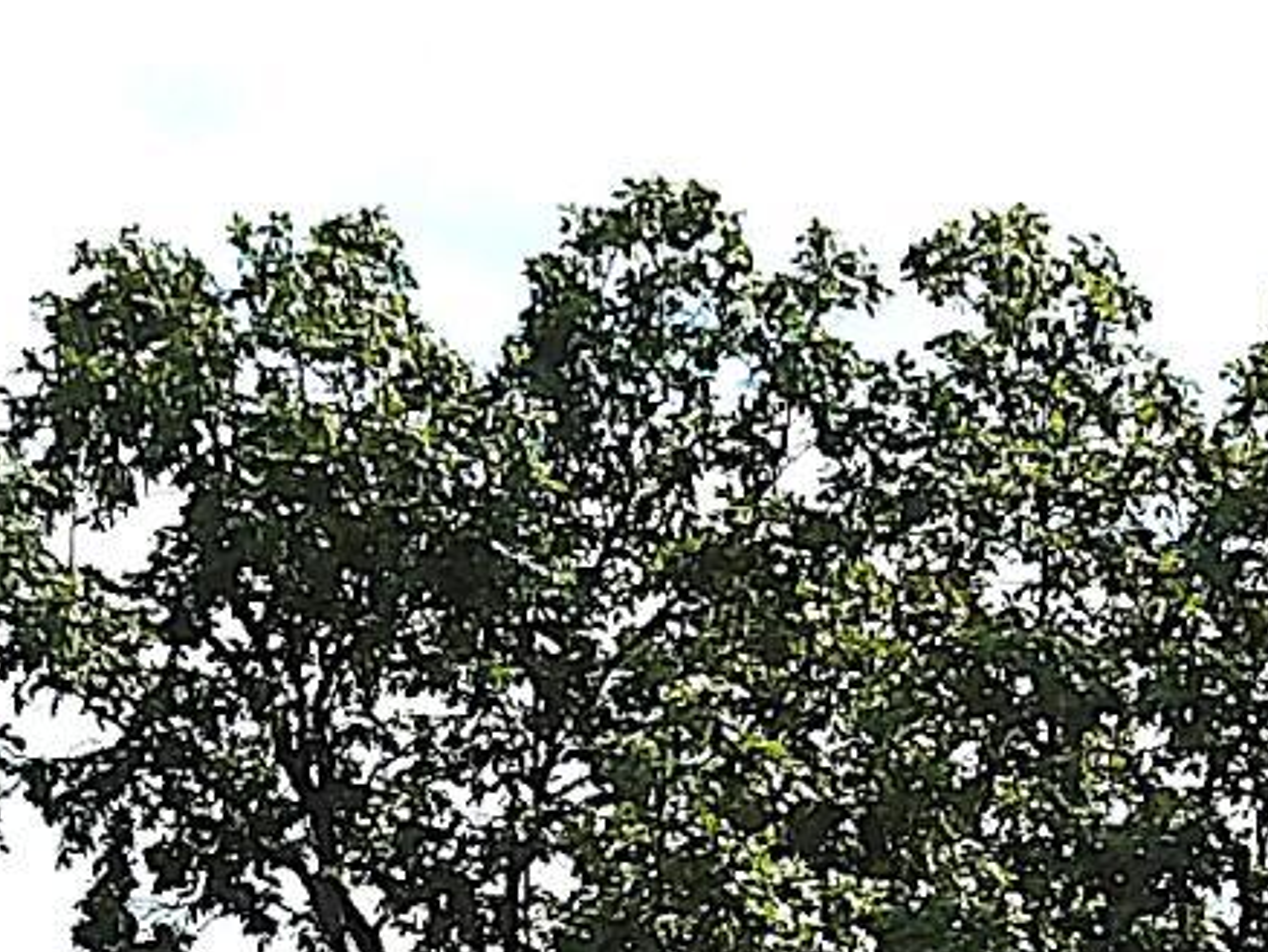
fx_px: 6524
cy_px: 3180
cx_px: 735
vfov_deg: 7.1
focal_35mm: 178
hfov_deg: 11.1
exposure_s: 1/1451
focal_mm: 4.73
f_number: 2.2
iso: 100
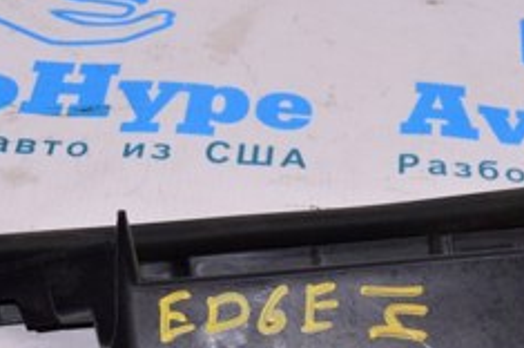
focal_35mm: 98
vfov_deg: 13.6
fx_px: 1424
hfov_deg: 20.2
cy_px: 378
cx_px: 515
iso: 1600
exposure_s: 1/200
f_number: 8
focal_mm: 24
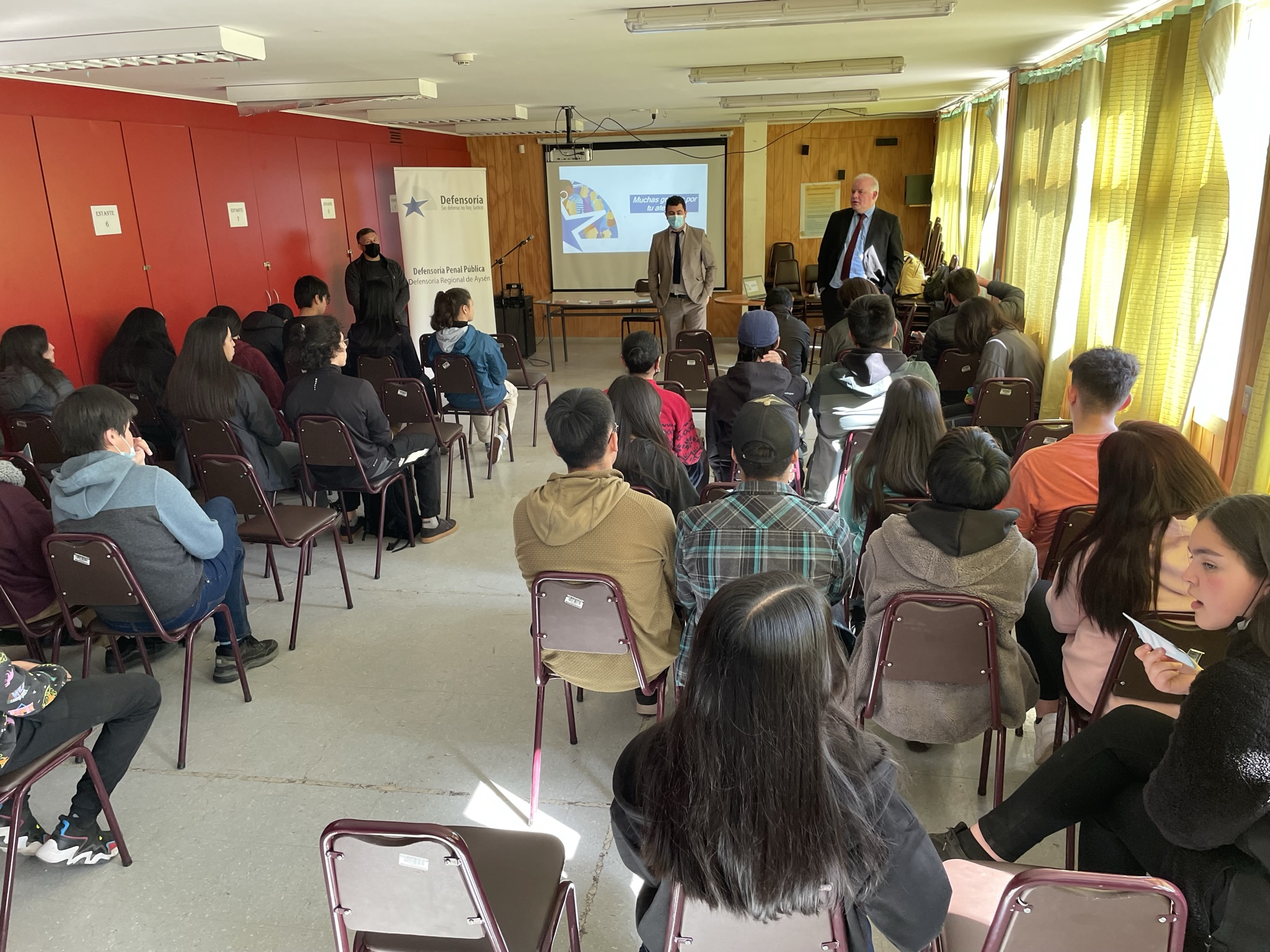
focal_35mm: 26
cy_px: 476
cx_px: 635
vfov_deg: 53.1
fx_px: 954
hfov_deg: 67.3
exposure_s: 1/107
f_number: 1.6
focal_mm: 4.2
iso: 125
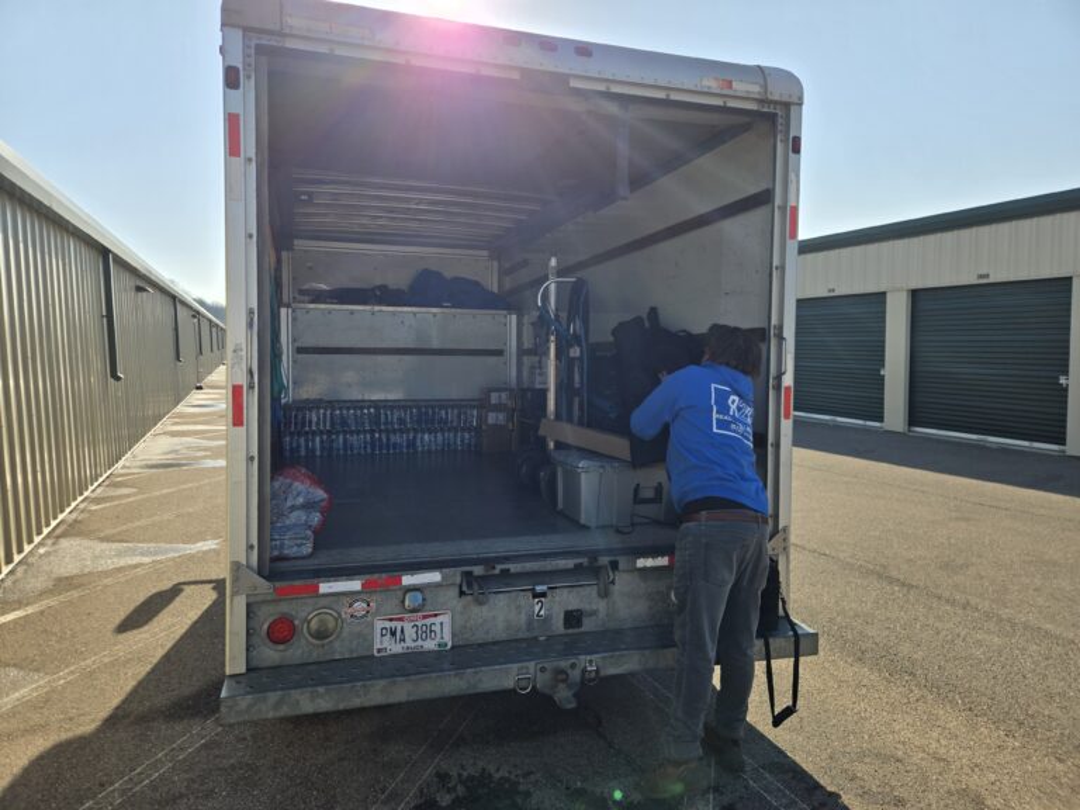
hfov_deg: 73.9
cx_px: 540
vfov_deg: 58.9
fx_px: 718
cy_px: 405
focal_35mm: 23
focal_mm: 5.4
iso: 25
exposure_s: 1/2082
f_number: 1.8
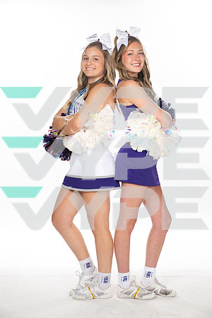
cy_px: 159
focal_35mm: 58
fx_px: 512
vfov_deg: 34.5
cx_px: 106
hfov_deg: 23.4
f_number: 7.1
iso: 800
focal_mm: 58
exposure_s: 1/320
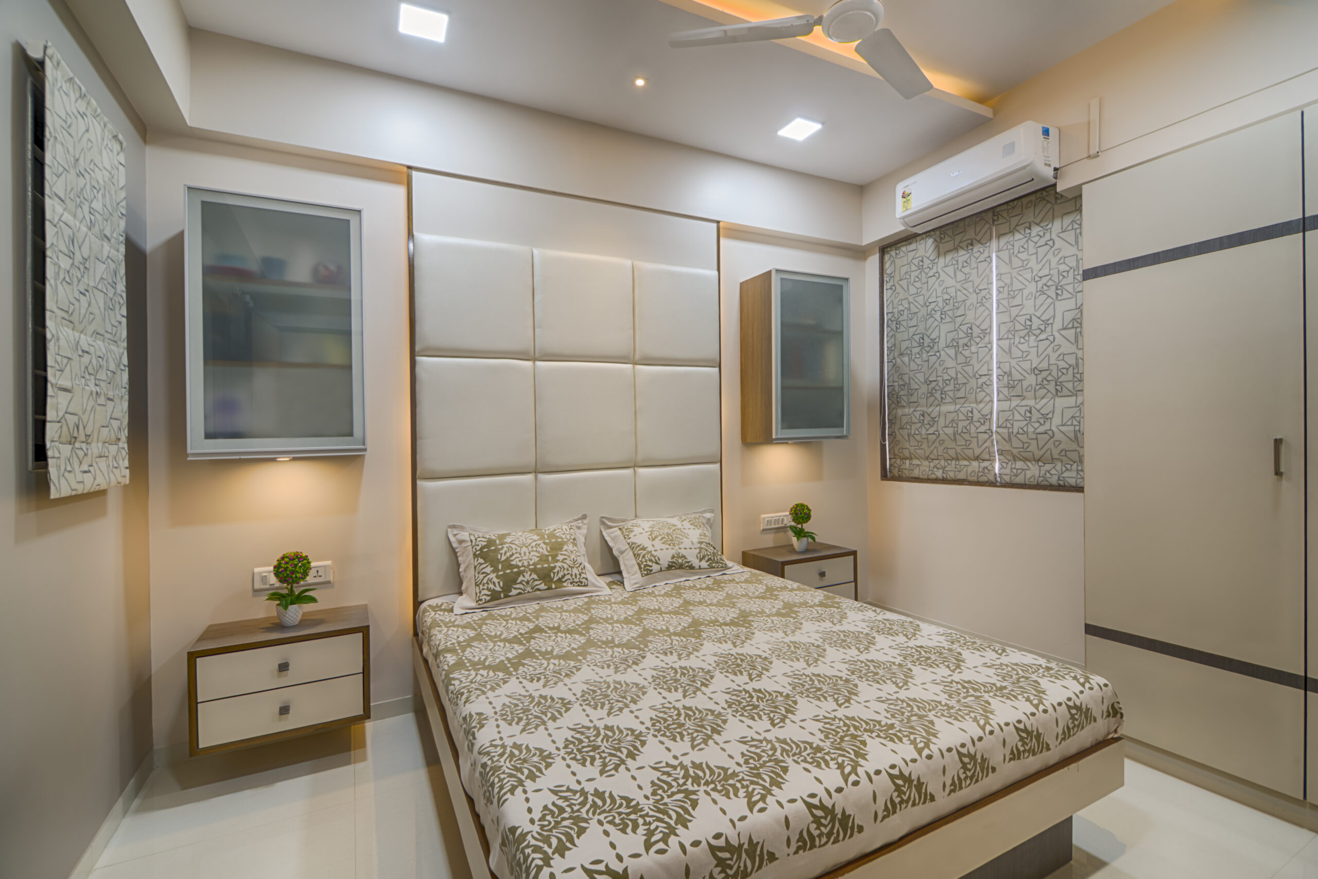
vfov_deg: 73.7
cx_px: 659
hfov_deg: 96.7
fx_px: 586
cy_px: 440
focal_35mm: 16
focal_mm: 16
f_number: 11
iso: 100
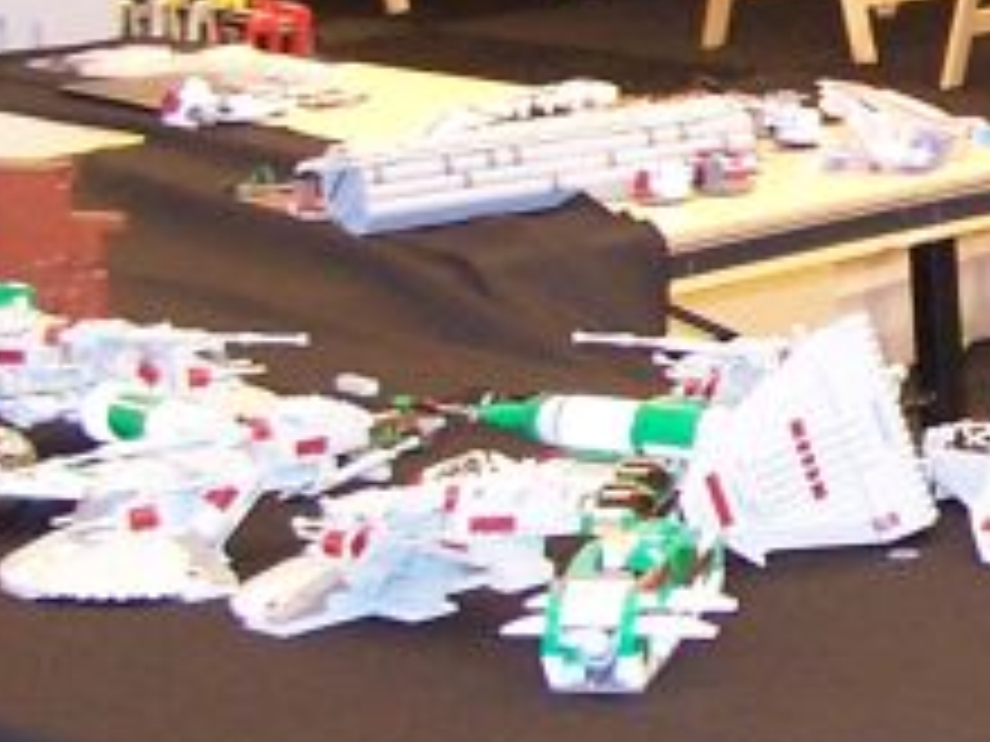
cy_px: 9
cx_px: 1620
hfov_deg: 10.7
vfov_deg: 8.3
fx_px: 5062
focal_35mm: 177
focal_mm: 6.3
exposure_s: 1/4
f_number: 2.8
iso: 140
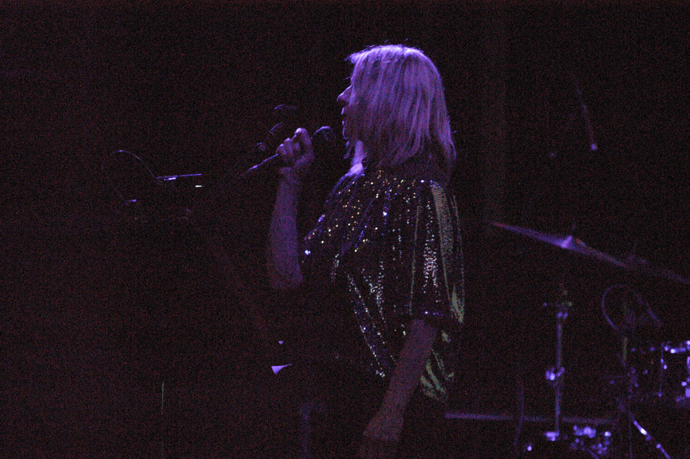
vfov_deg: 4.9
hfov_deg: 7.4
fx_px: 5312
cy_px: 230
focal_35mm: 278
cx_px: 345
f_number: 5.6
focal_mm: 185
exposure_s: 1/80
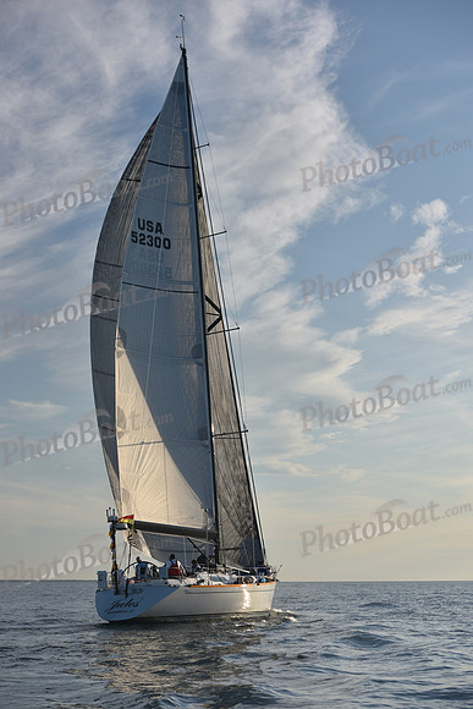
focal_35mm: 70
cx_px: 236
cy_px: 354
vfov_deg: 28.8
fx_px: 1379
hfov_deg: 19.5
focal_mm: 70
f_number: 6.3
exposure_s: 1/800
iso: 250
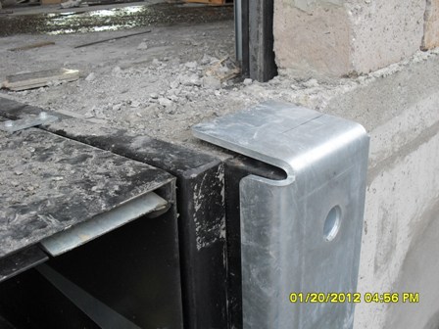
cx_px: 220
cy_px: 164
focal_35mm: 38
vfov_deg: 37.7
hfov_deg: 49.0
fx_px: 482
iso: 80
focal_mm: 6.3
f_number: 2.8
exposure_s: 1/90
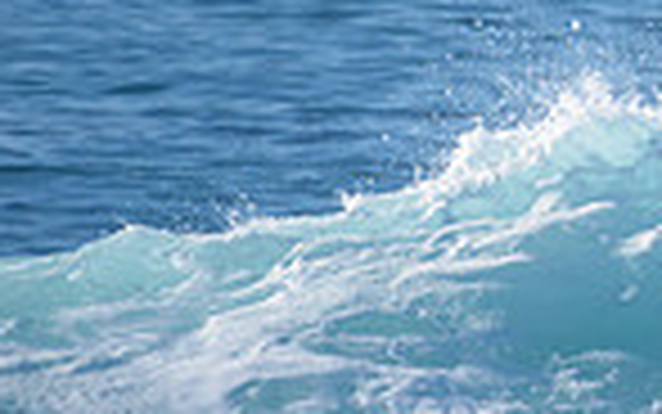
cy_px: 220
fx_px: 44796
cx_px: 1592
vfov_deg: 0.5
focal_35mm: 2482
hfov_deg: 0.8
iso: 200
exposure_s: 1/2000
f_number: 5.6
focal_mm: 500
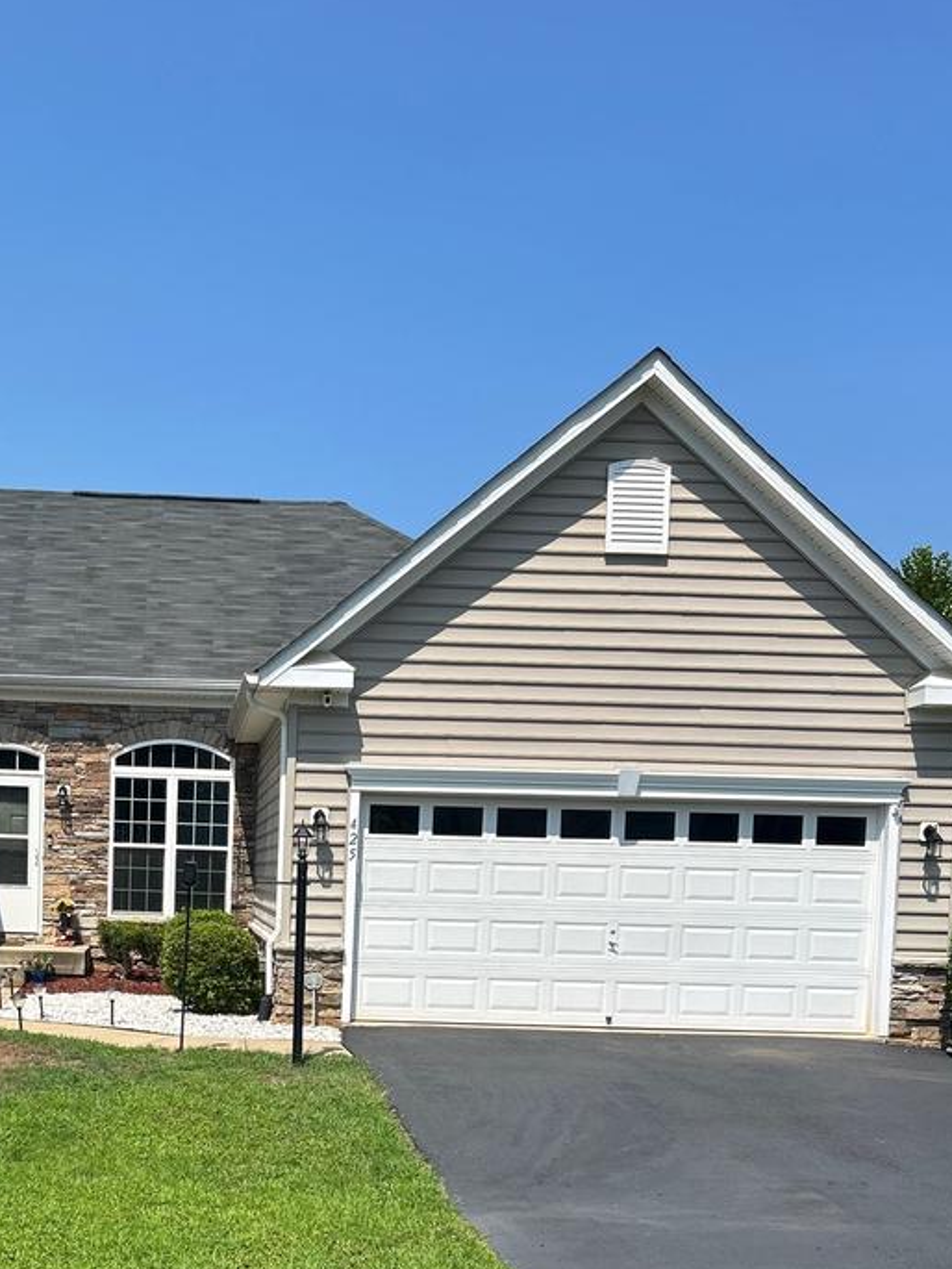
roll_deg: -1.5
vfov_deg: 44.2
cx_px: 230
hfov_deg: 34.4
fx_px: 1503
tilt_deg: -3.6
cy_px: 958
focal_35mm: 41
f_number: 1.5
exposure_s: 1/4630
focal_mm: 5.7
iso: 50
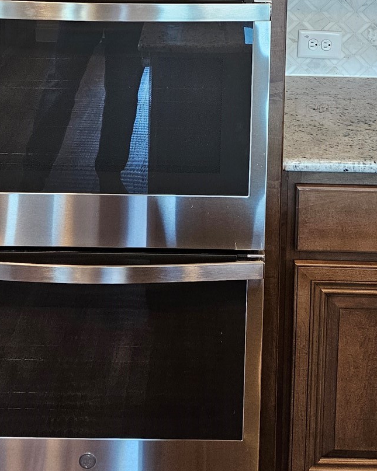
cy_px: -46
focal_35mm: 57
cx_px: 217
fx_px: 795
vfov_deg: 29.8
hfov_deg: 26.6
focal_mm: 5.4
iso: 200
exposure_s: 1/120
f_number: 1.8
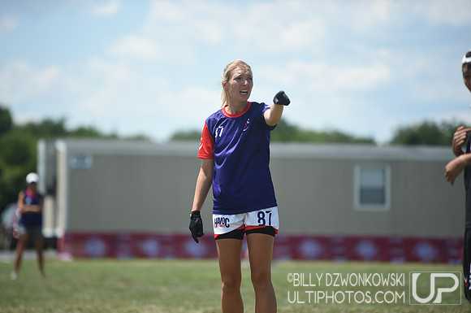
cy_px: 156
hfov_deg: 10.3
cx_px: 236
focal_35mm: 200
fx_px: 2613
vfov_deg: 6.8
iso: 100
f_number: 2.8
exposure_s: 1/1250
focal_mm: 200
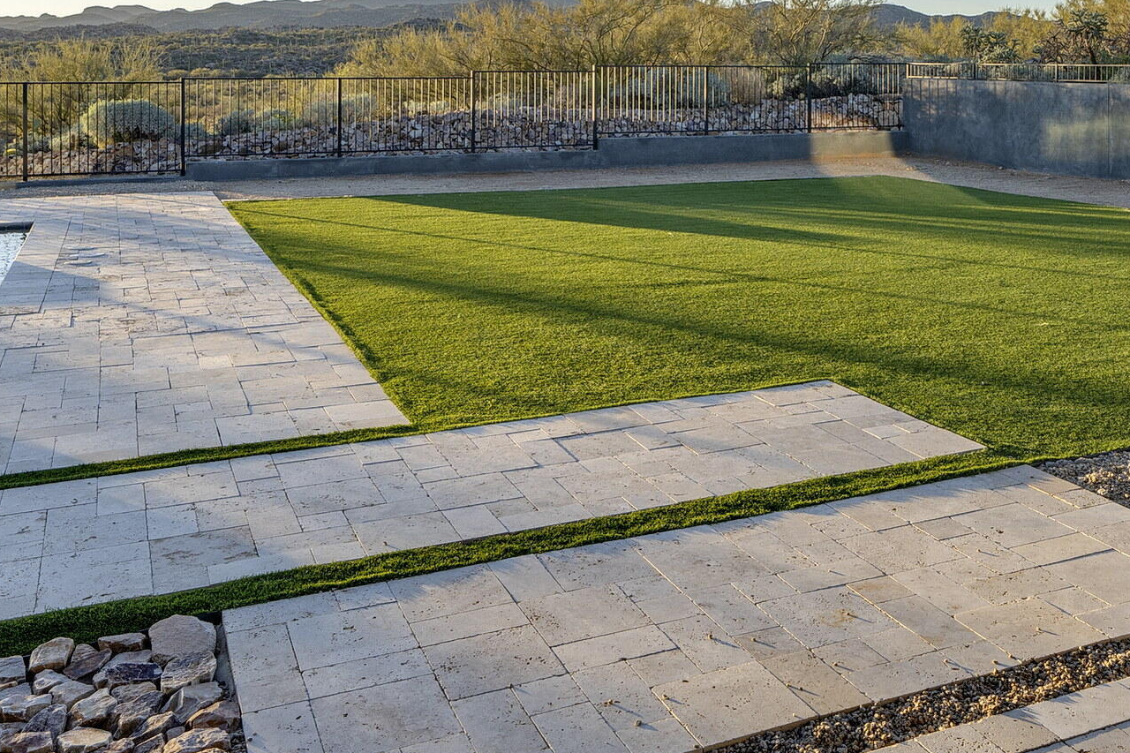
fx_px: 1098
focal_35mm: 35
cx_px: 659
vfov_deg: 35.1
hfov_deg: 54.2
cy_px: 43
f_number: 9
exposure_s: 1/50
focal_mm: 16
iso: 100
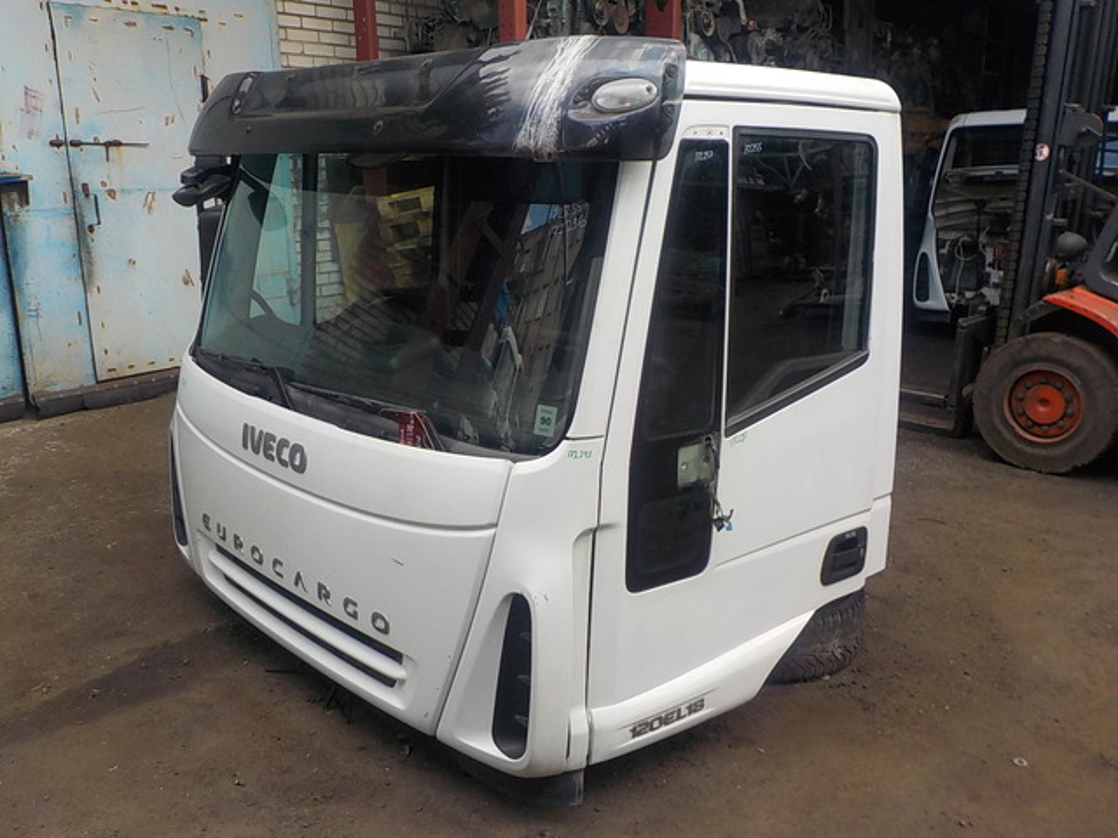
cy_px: 419
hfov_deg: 60.0
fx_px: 969
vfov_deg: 46.8
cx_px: 559
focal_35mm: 30
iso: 125
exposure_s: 1/200
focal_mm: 4.1
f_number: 3.3
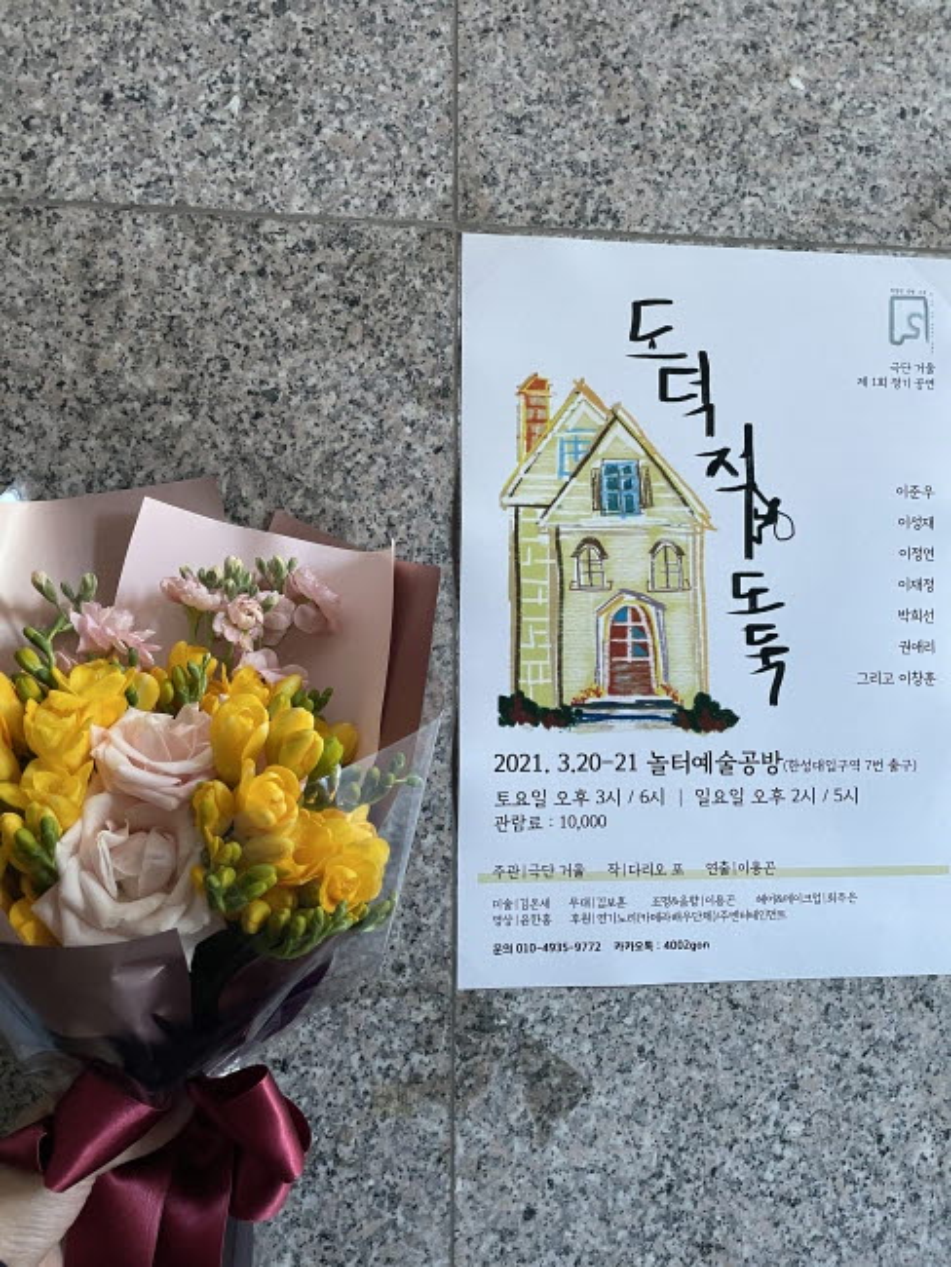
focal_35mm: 26
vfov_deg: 67.3
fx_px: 952
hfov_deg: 53.1
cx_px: 476
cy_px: 634
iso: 200
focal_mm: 4.2
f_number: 1.6
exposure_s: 1/60
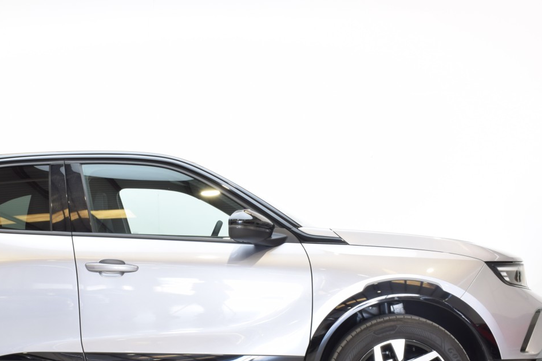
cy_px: 263
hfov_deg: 34.6
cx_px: 167
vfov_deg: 23.6
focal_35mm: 57
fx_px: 858
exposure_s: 1/1.6
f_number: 14
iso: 100
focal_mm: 24
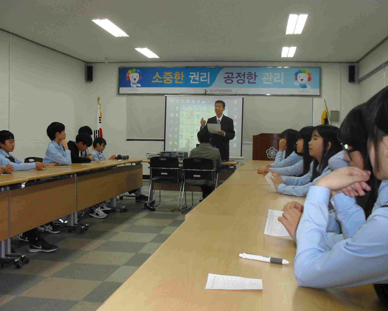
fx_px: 425
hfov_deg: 49.1
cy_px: 157
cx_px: 200
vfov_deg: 40.1
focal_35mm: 37
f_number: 3.2
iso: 200
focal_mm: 6.3
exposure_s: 1/45
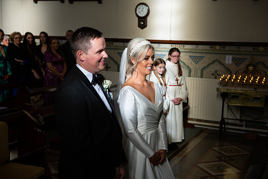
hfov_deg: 38.2
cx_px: 134
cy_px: 90
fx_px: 387
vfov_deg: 26.0
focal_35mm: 52
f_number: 3.5
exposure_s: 1/1600
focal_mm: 52
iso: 640
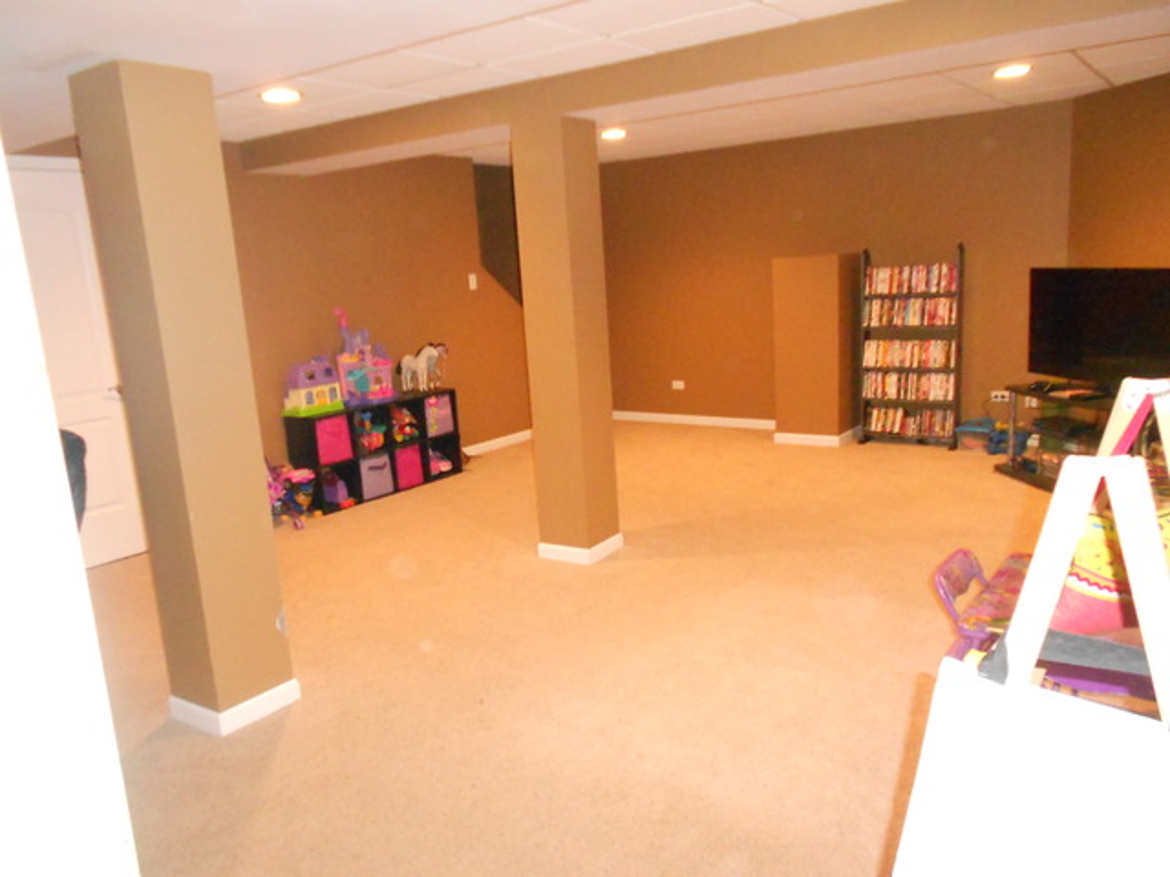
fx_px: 879
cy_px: 438
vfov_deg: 53.1
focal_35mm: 26
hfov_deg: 67.3
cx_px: 585
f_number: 3.2
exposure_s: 1/25
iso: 1000
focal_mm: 4.6
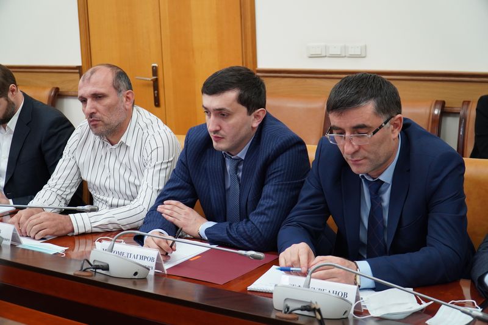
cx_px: 244
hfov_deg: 35.9
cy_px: 162
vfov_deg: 24.4
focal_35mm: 56
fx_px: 752
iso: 800
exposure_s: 1/60
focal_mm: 37
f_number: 4
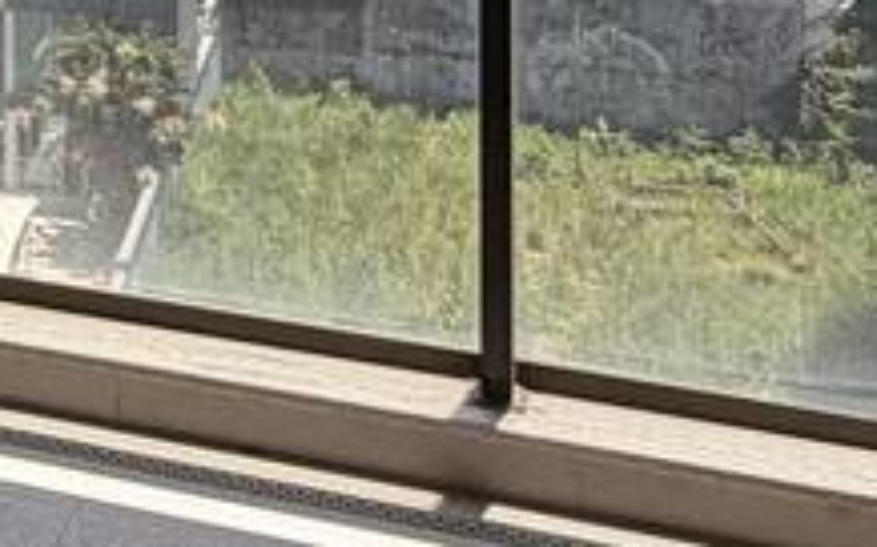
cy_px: -599
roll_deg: +0.1
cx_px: -523
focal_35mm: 98
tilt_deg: +0.9
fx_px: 2341
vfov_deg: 11.7
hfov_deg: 18.3
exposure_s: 1/830
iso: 20
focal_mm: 2.22
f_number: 2.2
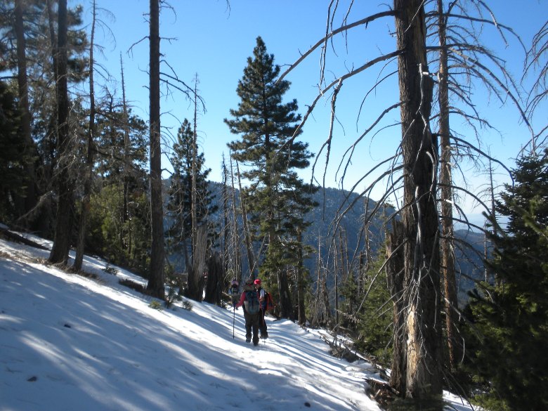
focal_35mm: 37
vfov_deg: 38.7
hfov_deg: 50.1
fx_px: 586
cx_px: 274
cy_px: 206
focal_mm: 6.6
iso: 64
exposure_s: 1/74
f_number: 10
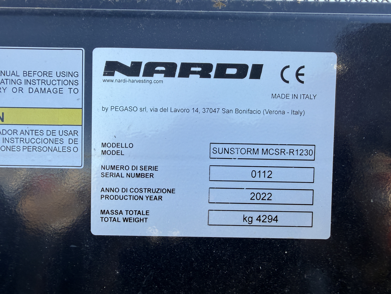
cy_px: 147
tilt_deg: -10.1
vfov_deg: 56.8
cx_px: 196
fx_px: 271
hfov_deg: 71.6
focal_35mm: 24
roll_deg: -0.8
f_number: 2.2
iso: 40
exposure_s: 1/145
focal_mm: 2.22
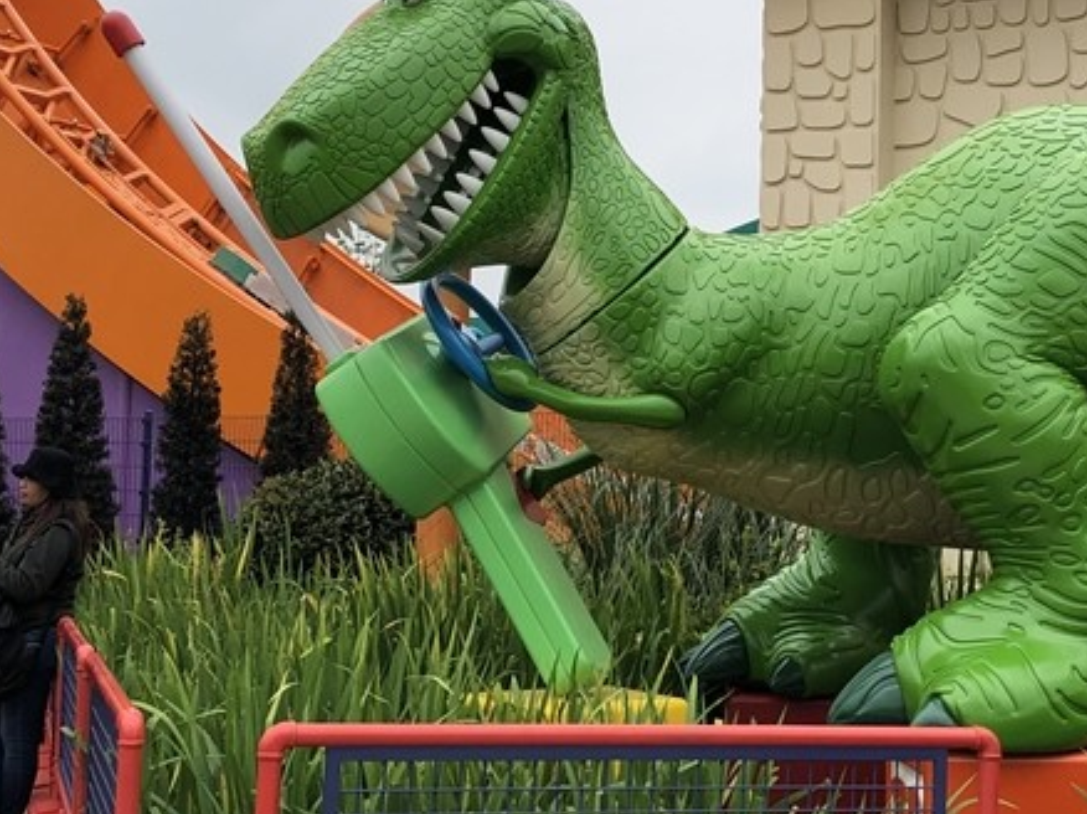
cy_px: 370
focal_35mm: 64
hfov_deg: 30.0
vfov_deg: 22.9
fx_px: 2009
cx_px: 752
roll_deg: -1.3
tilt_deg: +3.6
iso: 20
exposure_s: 1/857
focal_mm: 3.99
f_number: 1.8
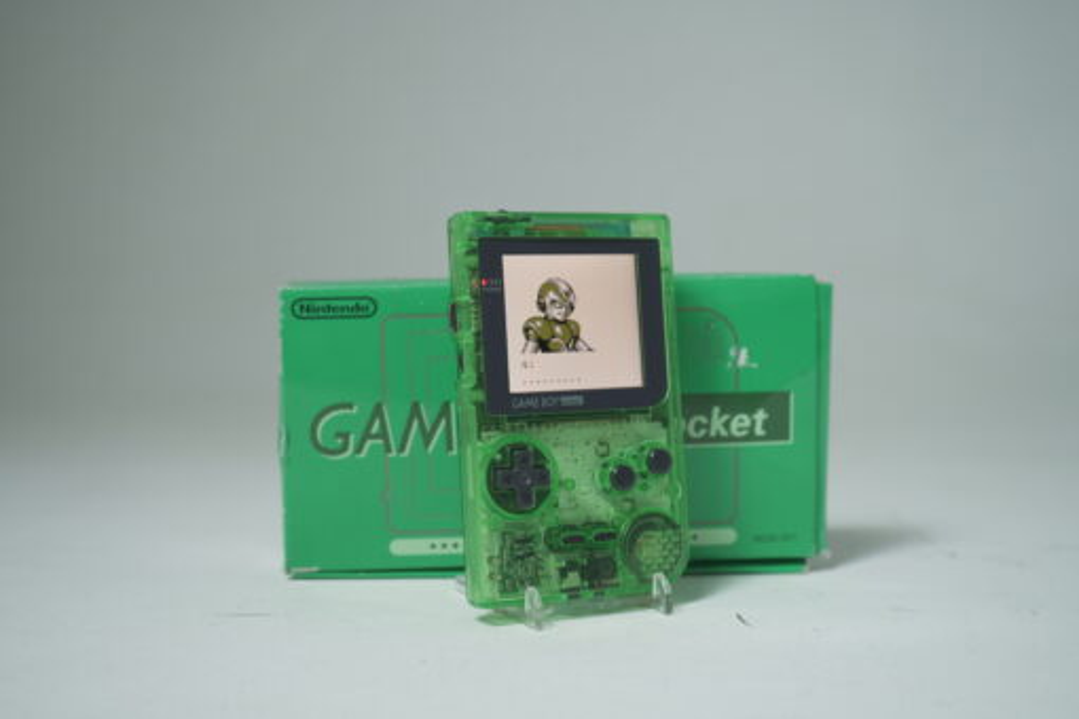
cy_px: 360
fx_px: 1379
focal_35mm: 46
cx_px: 540
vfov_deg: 29.2
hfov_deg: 42.7
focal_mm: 46
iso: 125
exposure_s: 1/4
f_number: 5.6
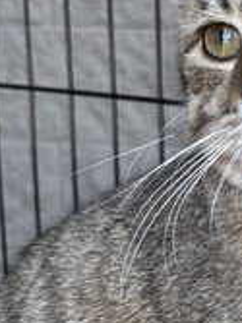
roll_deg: -1.2
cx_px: 290
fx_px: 971
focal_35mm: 104
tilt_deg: -11.5
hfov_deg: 13.8
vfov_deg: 18.8
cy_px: 252
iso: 40
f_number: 1.6
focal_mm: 5.96
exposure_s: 1/121
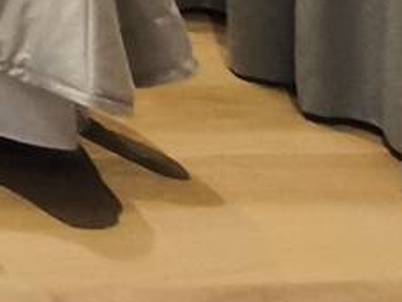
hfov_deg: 10.9
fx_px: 1173
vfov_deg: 10.1
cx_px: -852
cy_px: -639
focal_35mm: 101
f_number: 2.2
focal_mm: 1.65
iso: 200
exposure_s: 1/30
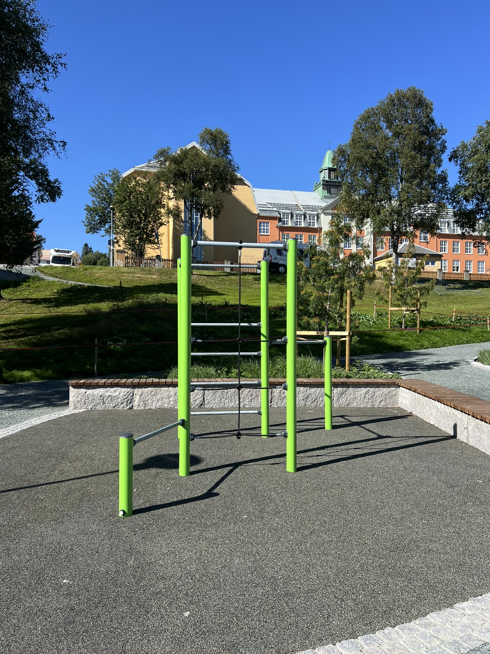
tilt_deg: +0.5
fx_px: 510
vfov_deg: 65.3
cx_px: 248
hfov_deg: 51.4
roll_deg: +0.1
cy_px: 327
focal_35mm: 27
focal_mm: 5.7
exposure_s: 1/3077
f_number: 1.5
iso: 50
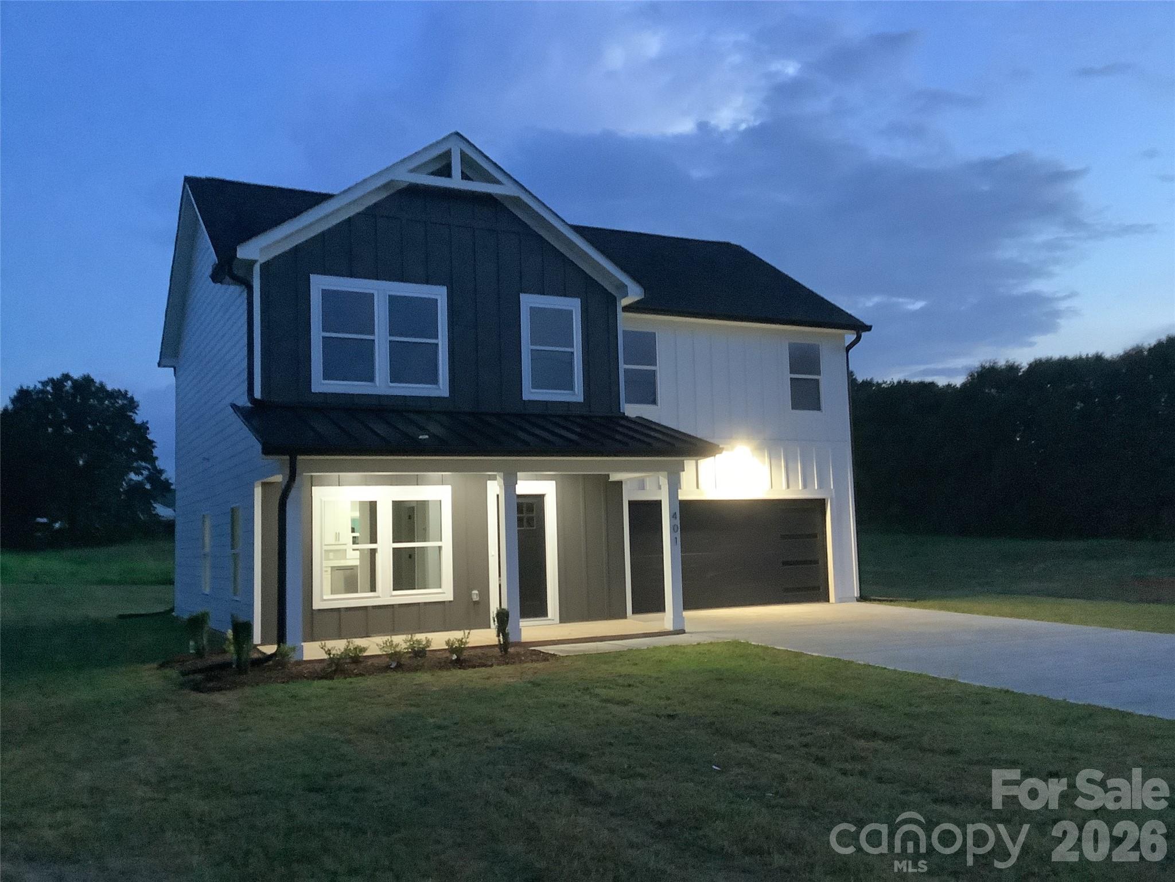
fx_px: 1052
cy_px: 441
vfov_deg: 45.4
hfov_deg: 58.4
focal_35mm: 31
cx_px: 588
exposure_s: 1/30
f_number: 2.4
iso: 800
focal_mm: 3.3
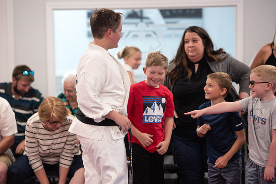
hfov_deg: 14.3
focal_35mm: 143
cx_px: 133
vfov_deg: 9.6
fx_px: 1100
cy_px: 92
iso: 1600
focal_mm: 135
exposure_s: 1/400
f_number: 2.8
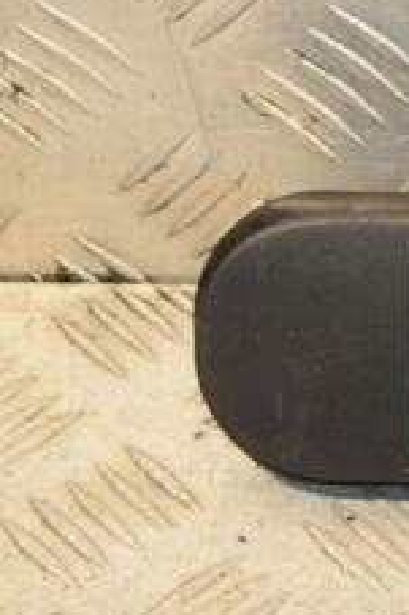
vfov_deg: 9.0
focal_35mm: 230
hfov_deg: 5.9
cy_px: 263
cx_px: 683
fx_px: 3925
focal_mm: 58
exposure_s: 1/200
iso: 800
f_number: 6.3
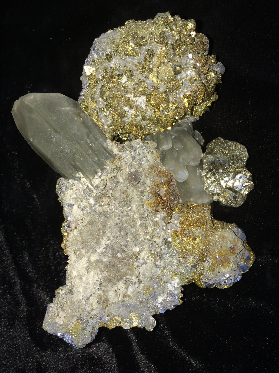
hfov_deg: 46.8
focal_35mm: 30
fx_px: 322
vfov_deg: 60.0
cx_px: 140
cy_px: 186
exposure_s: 1/81
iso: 32
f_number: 2.2
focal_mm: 4.12
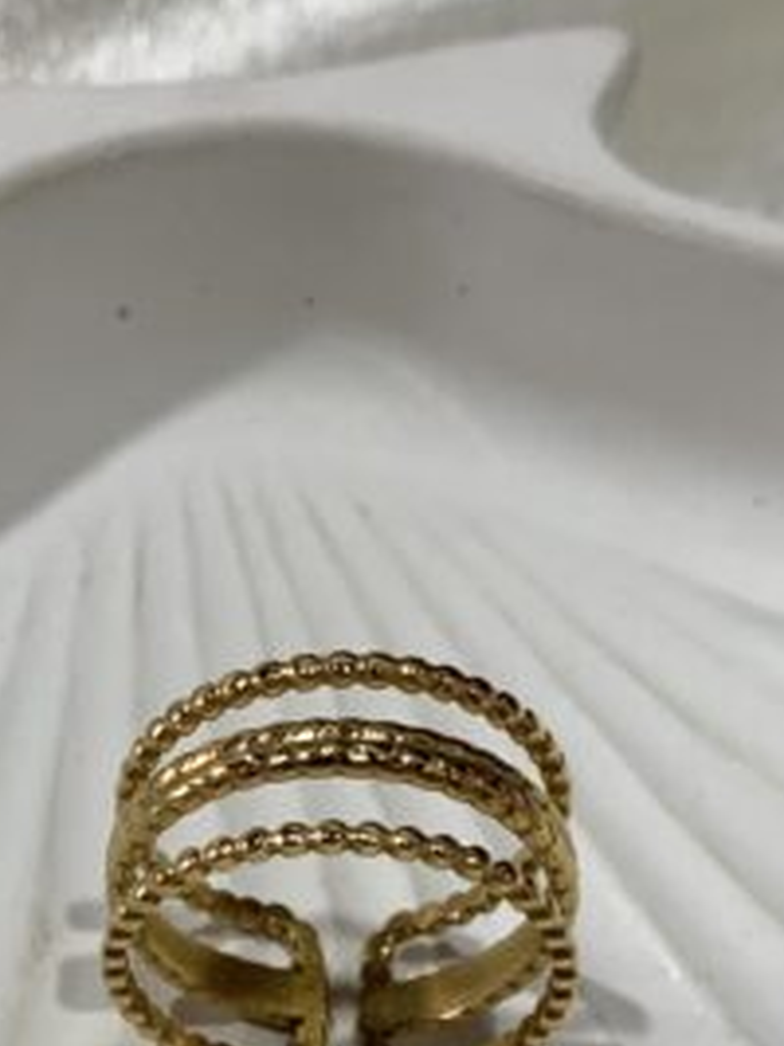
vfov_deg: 24.2
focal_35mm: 78
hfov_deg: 18.8
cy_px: 987
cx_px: 204
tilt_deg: -58.6
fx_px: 2357
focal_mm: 4.25
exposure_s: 1/100
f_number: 1.8
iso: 80
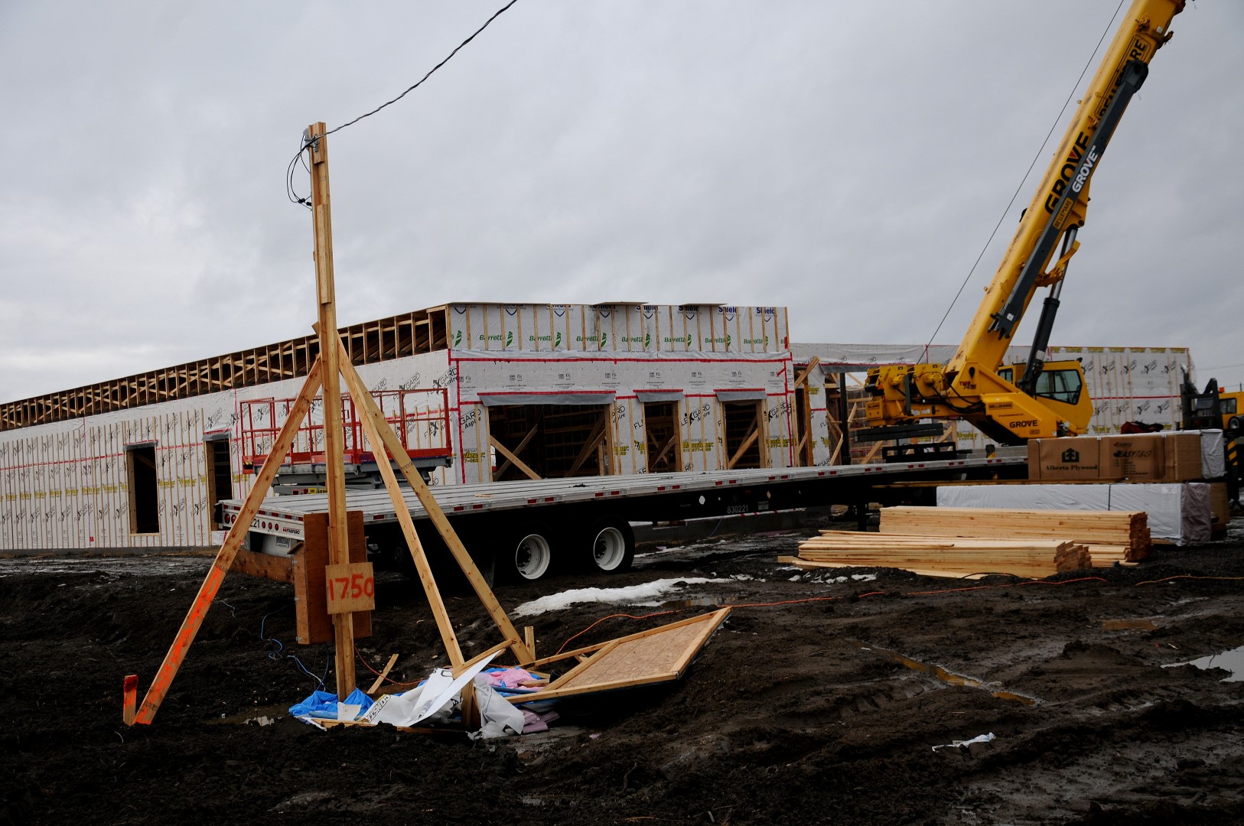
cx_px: 622
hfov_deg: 46.4
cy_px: 413
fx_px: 1450
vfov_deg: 31.8
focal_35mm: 42
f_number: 4.5
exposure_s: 1/80
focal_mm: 28
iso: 200
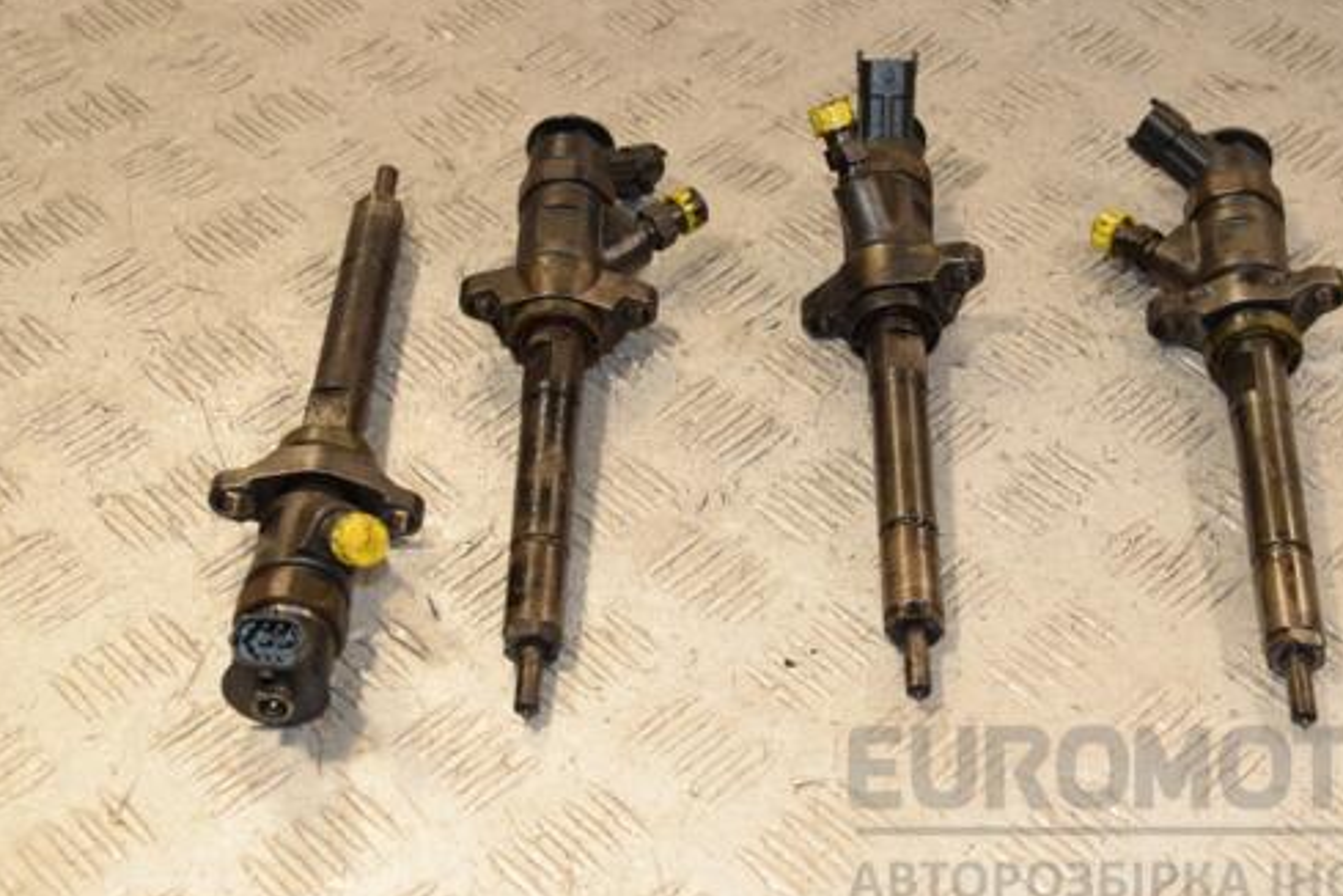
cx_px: 796
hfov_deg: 28.8
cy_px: 401
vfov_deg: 19.5
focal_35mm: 70
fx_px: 2611
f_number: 6.3
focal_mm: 38
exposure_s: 1/200
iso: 800
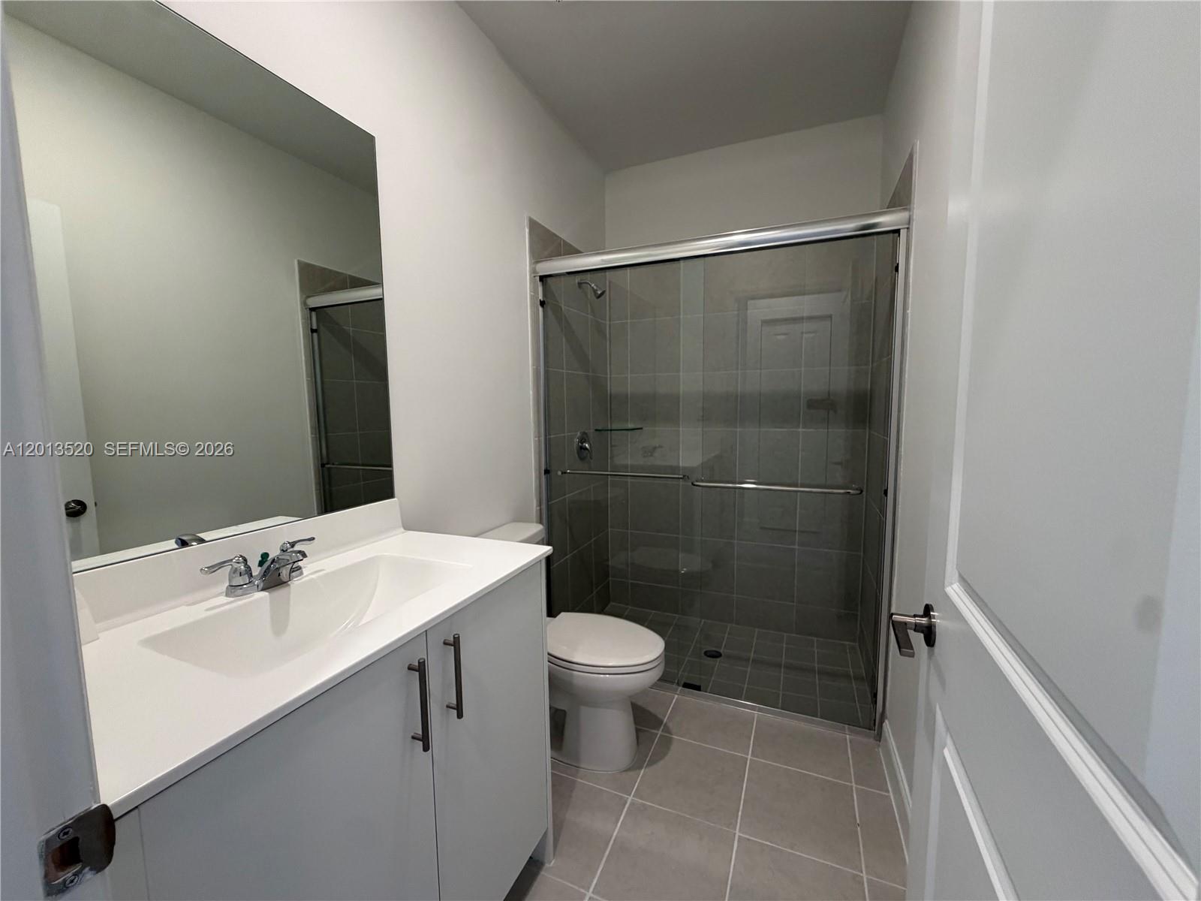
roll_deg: +1.4
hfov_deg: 102.1
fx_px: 486
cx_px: 600
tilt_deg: -4.0
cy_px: 450
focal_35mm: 14
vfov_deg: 85.7
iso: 320
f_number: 2.2
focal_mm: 2.22
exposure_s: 1/120
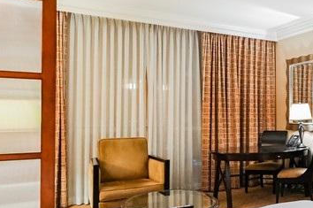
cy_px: 112
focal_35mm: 43
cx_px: 360
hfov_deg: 36.8
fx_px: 373
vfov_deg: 31.1
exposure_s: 1/30
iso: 3200
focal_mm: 14
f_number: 5.6
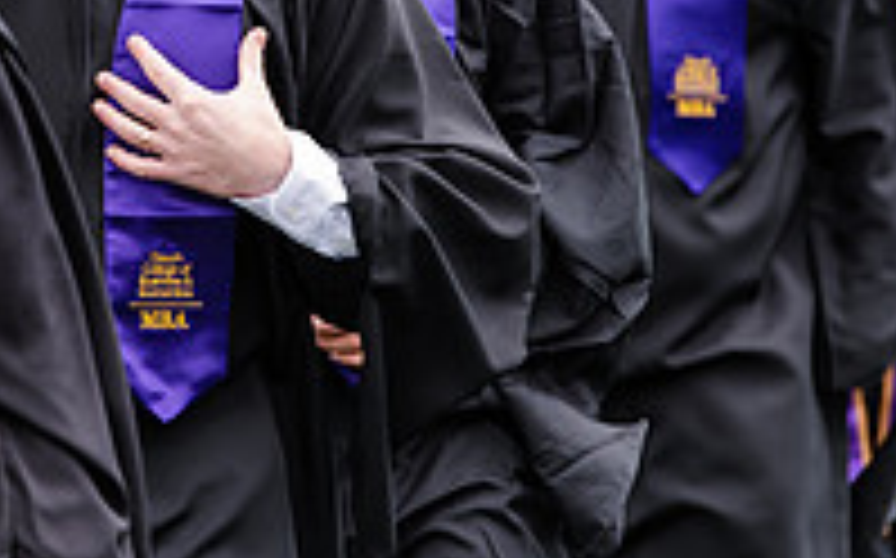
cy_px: -38
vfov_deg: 2.3
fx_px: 13785
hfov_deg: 3.7
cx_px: 135
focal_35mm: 565
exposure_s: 1/640
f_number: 5
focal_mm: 190
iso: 400
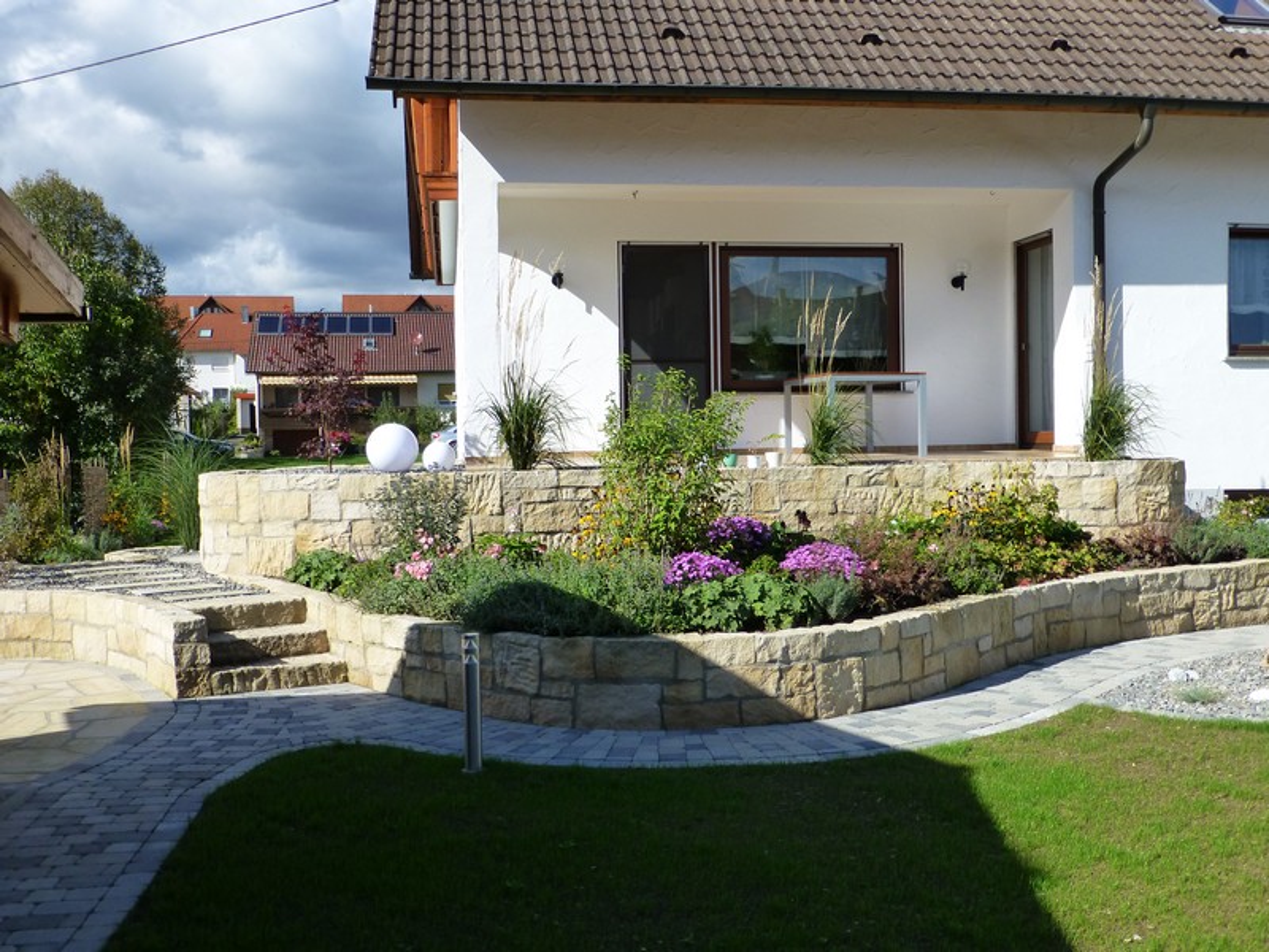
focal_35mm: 35
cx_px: 634
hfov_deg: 52.6
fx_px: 1283
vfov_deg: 40.7
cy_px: 476
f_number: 3.7
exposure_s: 1/800
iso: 160
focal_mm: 6.1
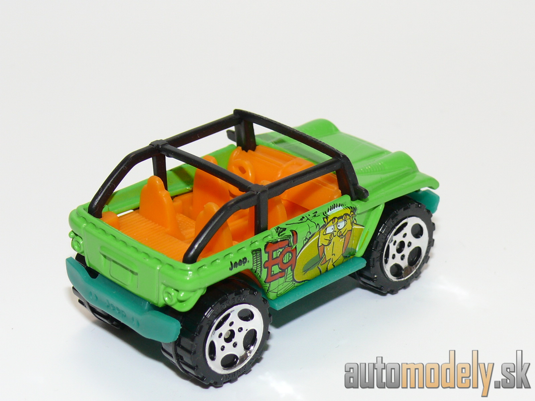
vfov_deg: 14.4
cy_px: 200
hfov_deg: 19.1
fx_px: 1592
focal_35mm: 103
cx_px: 268
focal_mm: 13.4
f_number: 4
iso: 100
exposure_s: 1/30
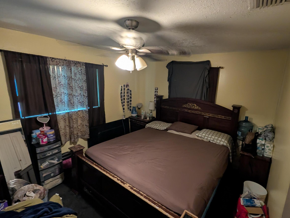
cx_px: 164
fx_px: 126
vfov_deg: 81.9
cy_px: 106
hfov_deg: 97.5
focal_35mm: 15
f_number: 1.7
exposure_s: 1/24
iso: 223
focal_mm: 2.02
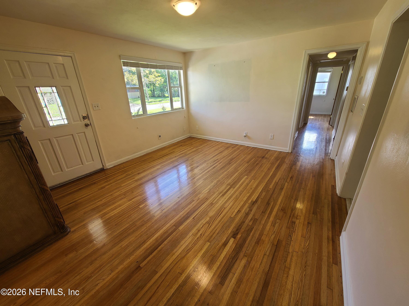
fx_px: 154
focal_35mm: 13
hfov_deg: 106.2
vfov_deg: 89.9
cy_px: 153
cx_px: 204
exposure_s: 1/60
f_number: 2.2
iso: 64
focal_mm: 2.2
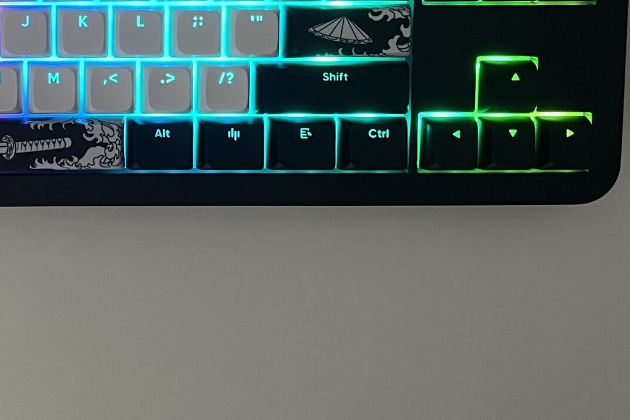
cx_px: 69
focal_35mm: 65
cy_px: 4
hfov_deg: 29.7
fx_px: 1137
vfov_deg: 20.3
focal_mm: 5.7
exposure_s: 1/50
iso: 200
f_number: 1.5
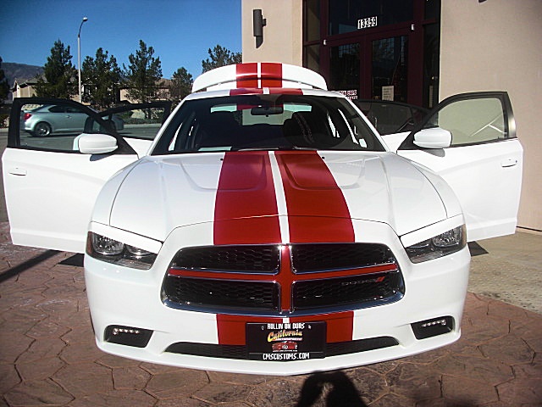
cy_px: 204
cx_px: 271
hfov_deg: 51.4
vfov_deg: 39.7
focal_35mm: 36
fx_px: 564
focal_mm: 6.3
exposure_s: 1/250
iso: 50
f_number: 7.9
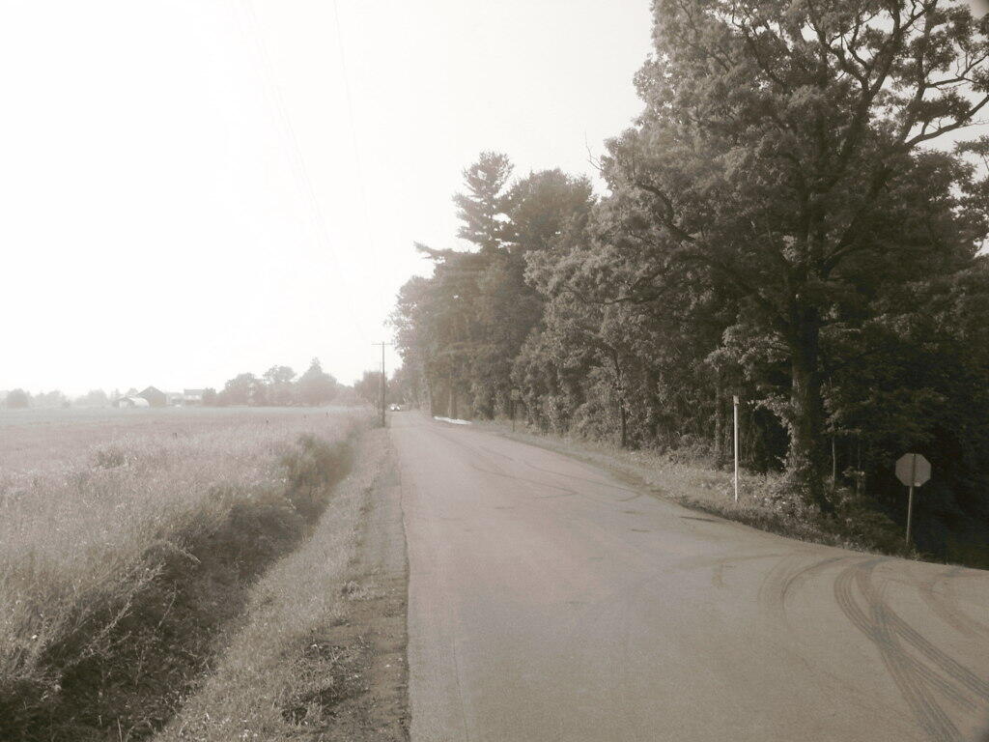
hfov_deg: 52.6
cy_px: 371
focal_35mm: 35
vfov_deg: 40.7
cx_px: 494
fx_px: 1000
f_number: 6.7
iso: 64
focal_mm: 7.18
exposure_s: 1/90
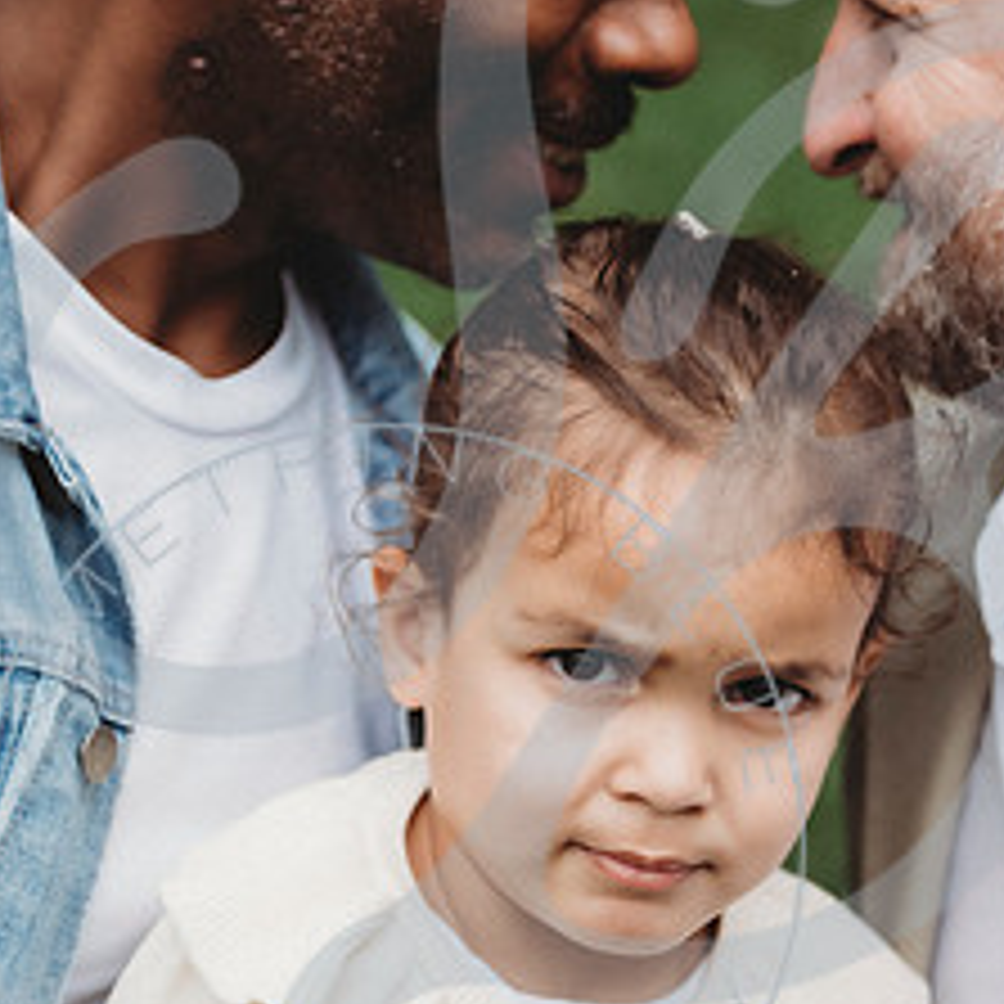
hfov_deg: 18.1
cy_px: 500
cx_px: 590
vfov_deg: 18.1
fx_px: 3150
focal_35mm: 96
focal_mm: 56
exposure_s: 1/200
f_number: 2.8
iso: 200
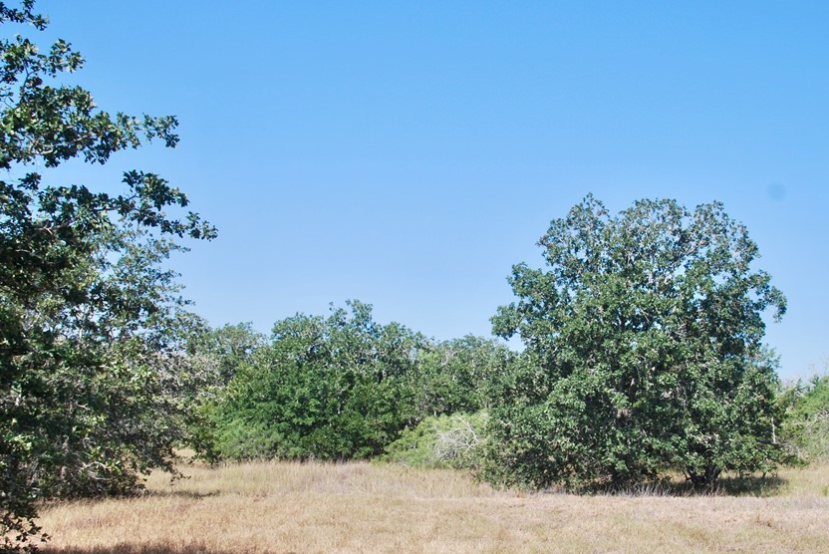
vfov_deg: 23.9
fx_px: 1305
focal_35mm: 57
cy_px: 329
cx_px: 526
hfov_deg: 35.0
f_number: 8
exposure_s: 1/250
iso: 100
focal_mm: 29
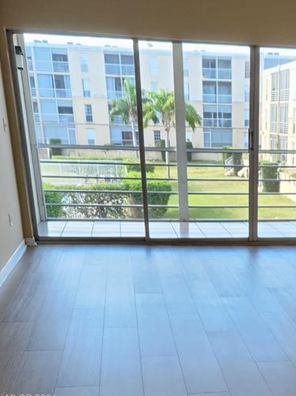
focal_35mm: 55
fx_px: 628
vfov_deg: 32.1
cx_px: 267
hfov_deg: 25.7
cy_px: 399
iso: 160
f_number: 1.8
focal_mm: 5.4
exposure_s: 1/180
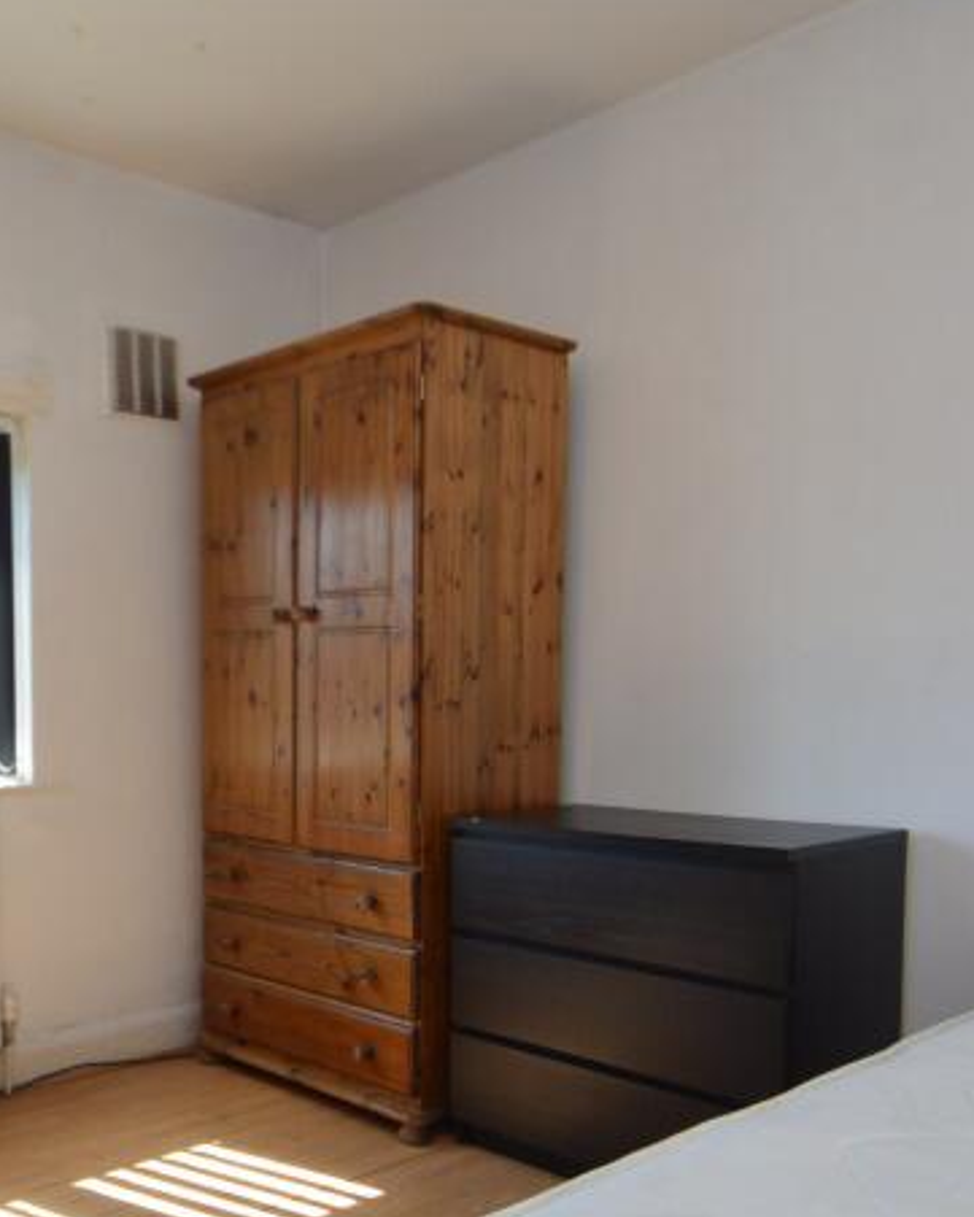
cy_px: 847
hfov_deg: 45.5
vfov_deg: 54.1
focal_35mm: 32
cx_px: 378
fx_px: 1153
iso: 360
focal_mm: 10
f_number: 5.6
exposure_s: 1/125
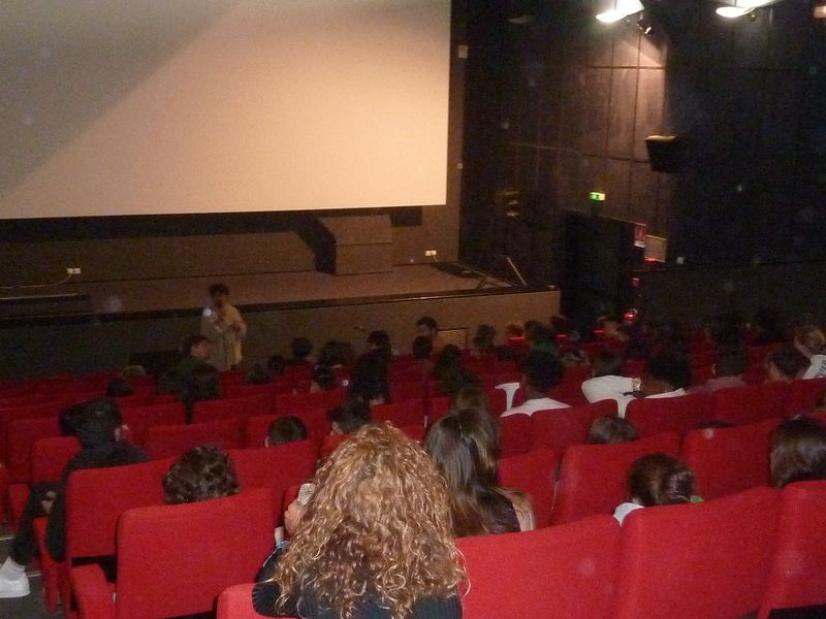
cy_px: 310
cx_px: 413
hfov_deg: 42.1
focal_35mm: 45
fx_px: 1074
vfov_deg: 32.2
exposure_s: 1/8
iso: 800
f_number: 3.3
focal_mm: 4.1
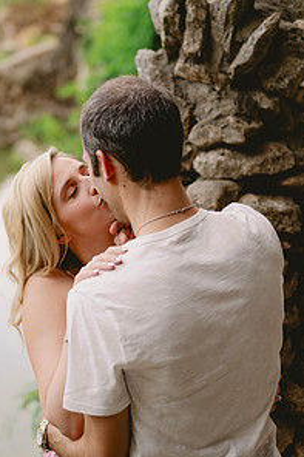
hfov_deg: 17.9
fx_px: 964
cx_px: 126
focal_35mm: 76
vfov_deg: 26.7
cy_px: 236
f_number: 2
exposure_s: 1/200
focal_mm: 50
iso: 80
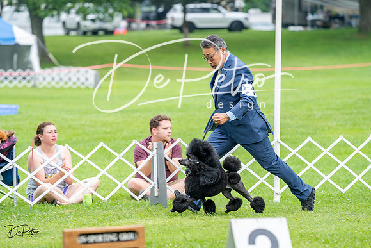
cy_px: 124
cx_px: 186
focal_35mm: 200
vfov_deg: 6.9
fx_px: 2061
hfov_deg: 10.3
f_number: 4.5
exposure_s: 1/400
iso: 400
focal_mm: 200
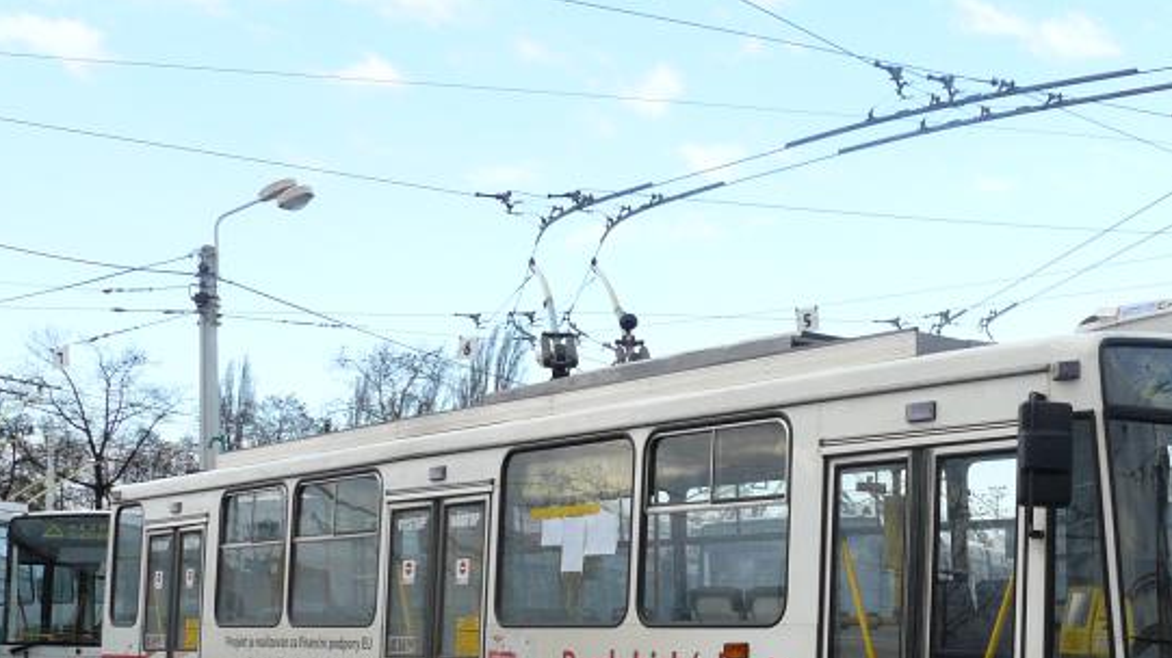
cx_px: 843
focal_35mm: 58
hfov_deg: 35.4
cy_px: 597
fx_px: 1802
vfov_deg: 20.3
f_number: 4
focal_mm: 6
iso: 100
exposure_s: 1/200
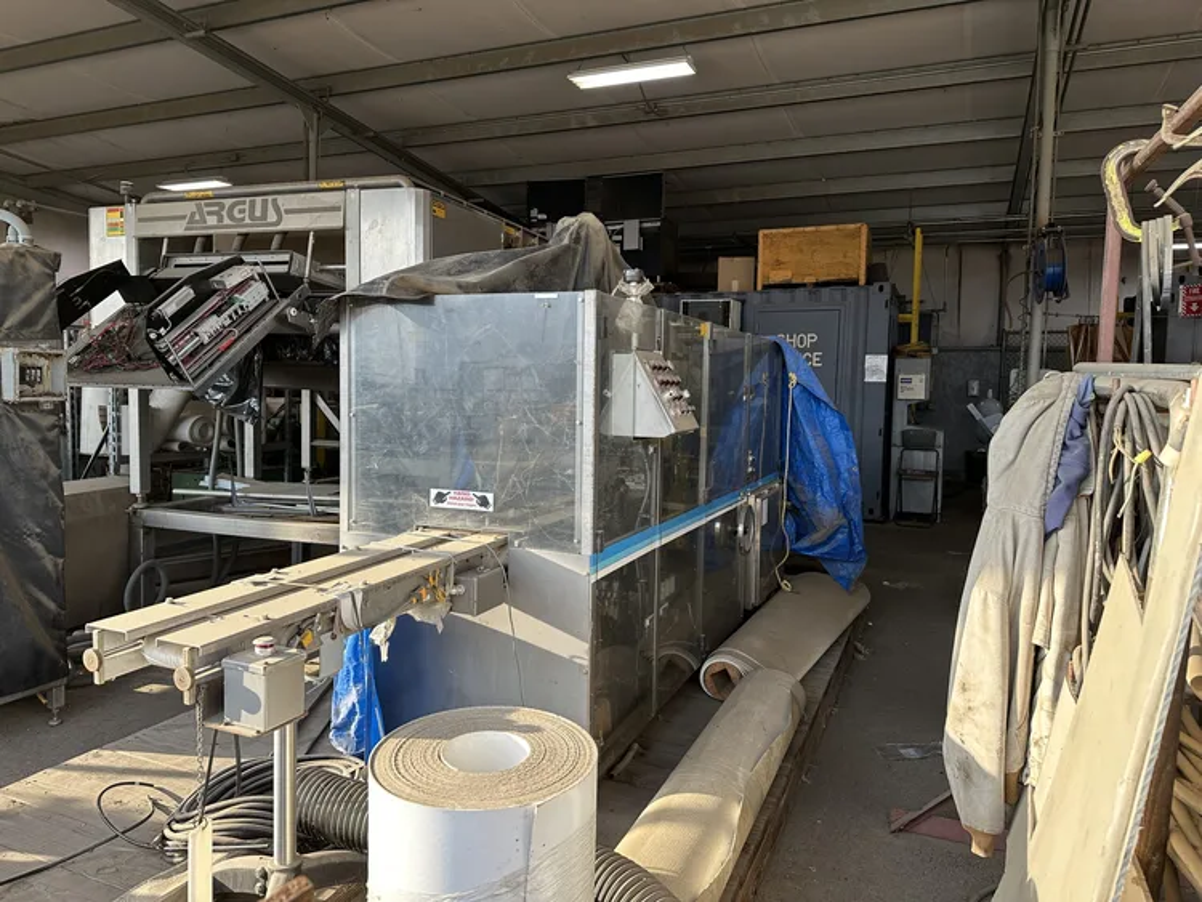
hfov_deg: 71.6
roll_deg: -2.2
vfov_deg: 56.8
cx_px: 601
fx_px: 834
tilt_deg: -3.8
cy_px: 451
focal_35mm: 24
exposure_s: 1/428
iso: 80
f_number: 1.78
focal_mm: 6.86
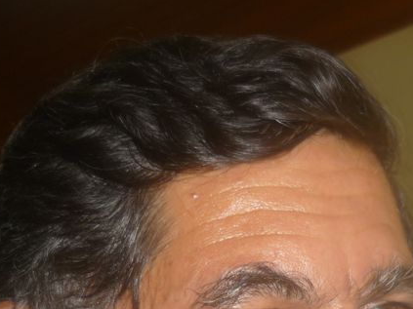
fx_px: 930
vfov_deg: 18.1
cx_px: 270
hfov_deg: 24.9
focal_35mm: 78
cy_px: 348
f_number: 2.8
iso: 100
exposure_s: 1/30
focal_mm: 5.5
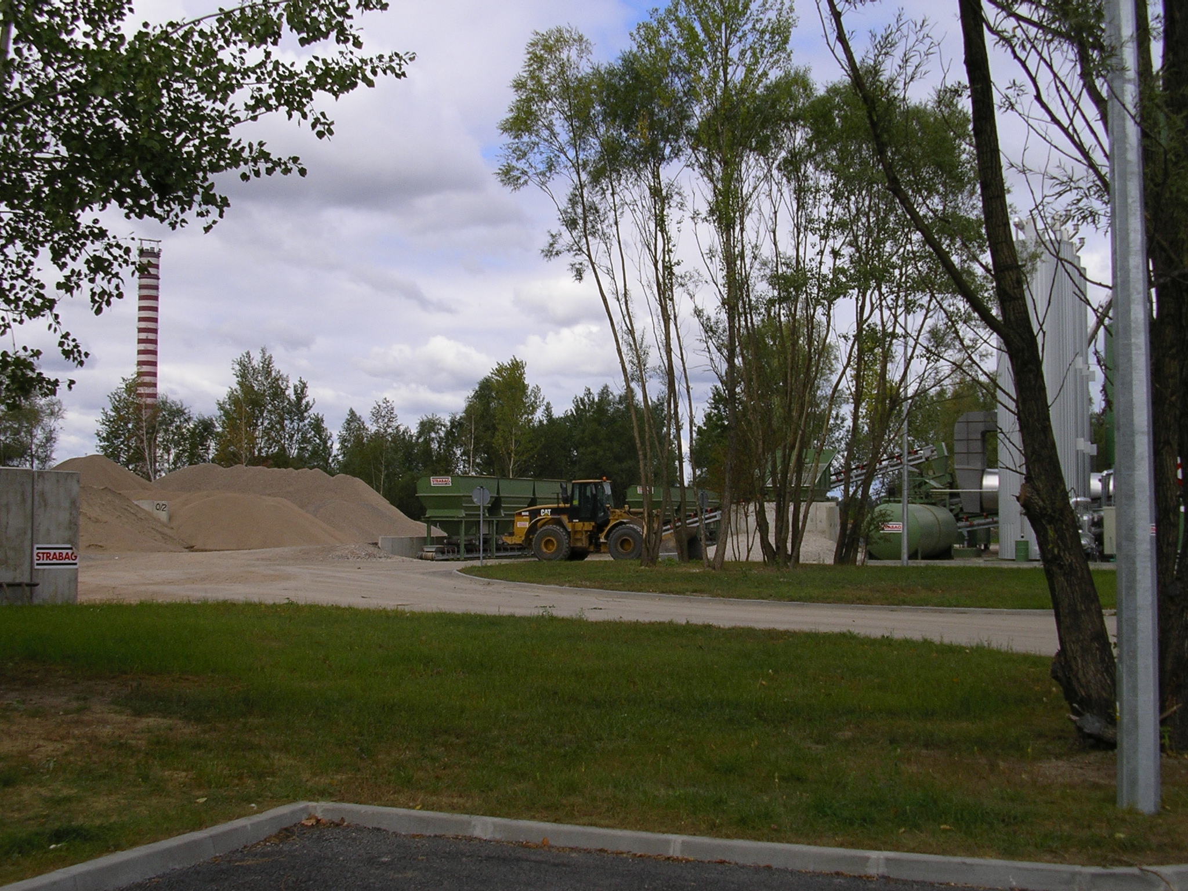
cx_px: 594
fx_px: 1613
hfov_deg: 40.4
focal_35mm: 47
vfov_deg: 30.9
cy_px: 446
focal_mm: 7.2
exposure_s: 1/640
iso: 50
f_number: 4.4
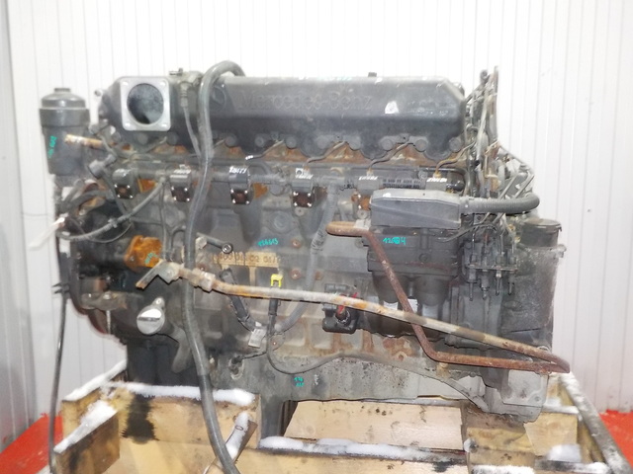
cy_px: 237
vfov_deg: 46.8
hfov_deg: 60.0
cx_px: 316
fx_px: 549
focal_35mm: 30
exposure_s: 1/13
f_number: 3.3
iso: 800
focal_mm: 4.1
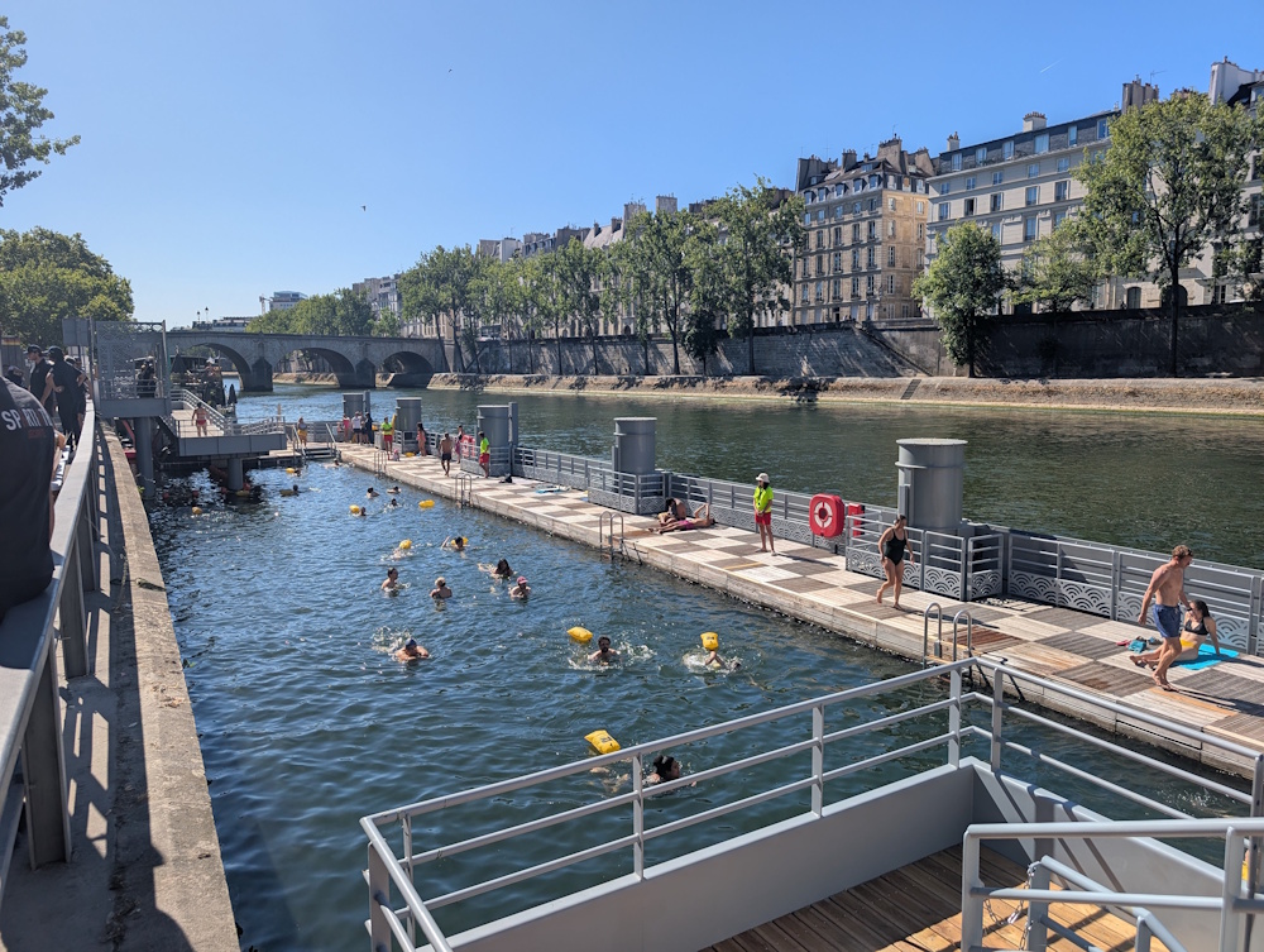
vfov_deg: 56.9
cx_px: 632
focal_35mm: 24
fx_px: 878
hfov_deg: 71.5
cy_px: 476
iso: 21
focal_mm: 6.9
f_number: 1.68
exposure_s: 1/1095
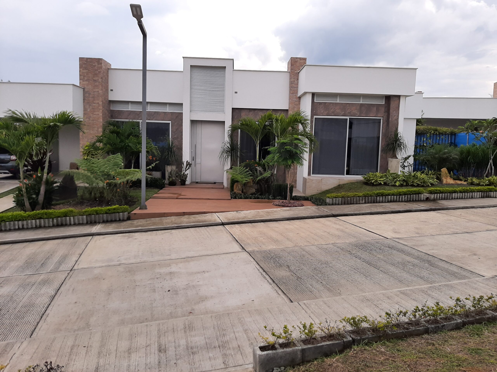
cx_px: 248
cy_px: 186
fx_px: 373
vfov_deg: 53.1
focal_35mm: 26
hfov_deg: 67.3
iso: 40
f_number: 1.7
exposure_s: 1/1883
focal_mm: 3.93
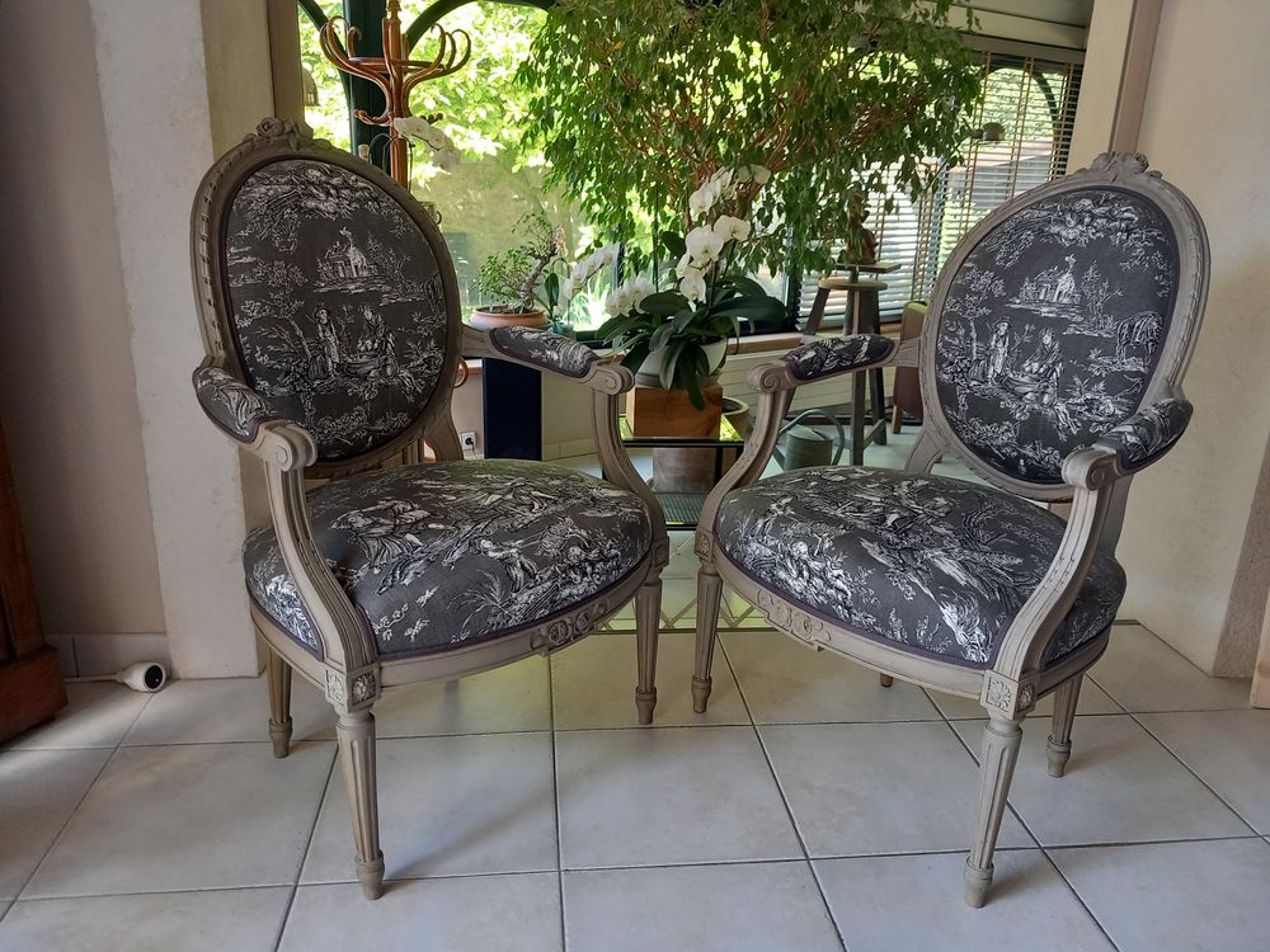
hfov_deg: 65.3
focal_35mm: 27
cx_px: 635
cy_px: 476
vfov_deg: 51.4
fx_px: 991
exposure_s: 1/50
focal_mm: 4
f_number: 1.8
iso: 160
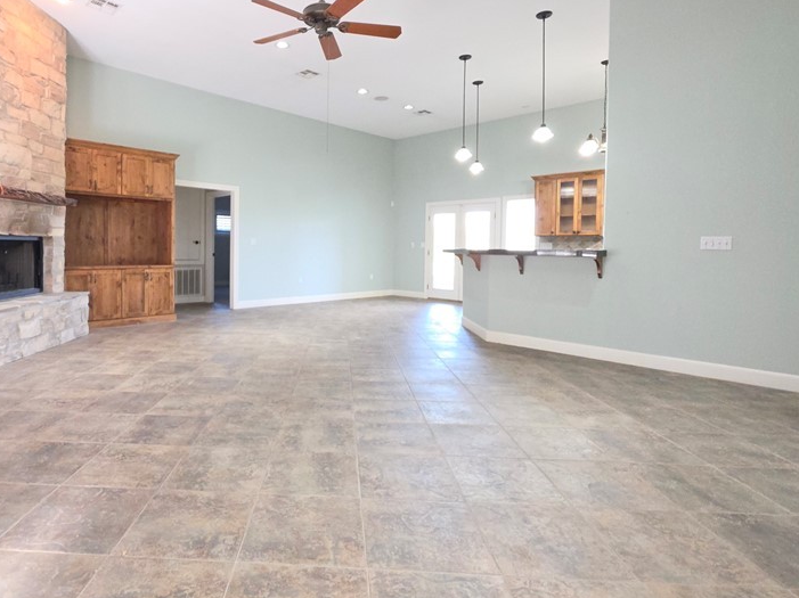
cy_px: 263
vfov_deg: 68.4
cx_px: 317
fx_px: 438
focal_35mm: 19
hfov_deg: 83.6
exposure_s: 1/40
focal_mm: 2.2
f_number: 1.9
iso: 250
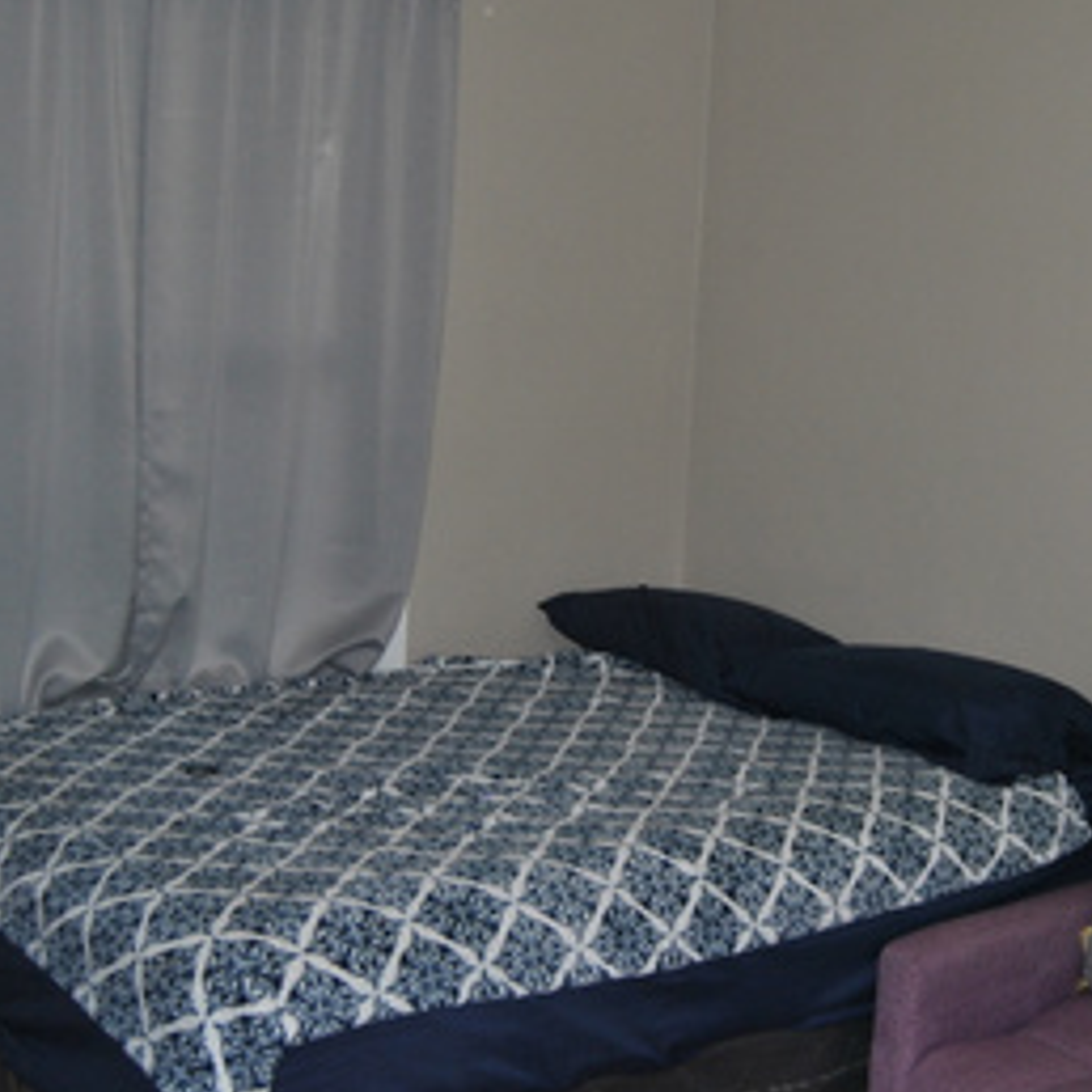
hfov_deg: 29.9
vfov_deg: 30.0
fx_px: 2034
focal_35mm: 57
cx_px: 690
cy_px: 588
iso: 200
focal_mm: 18
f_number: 3.5
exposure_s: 1/60
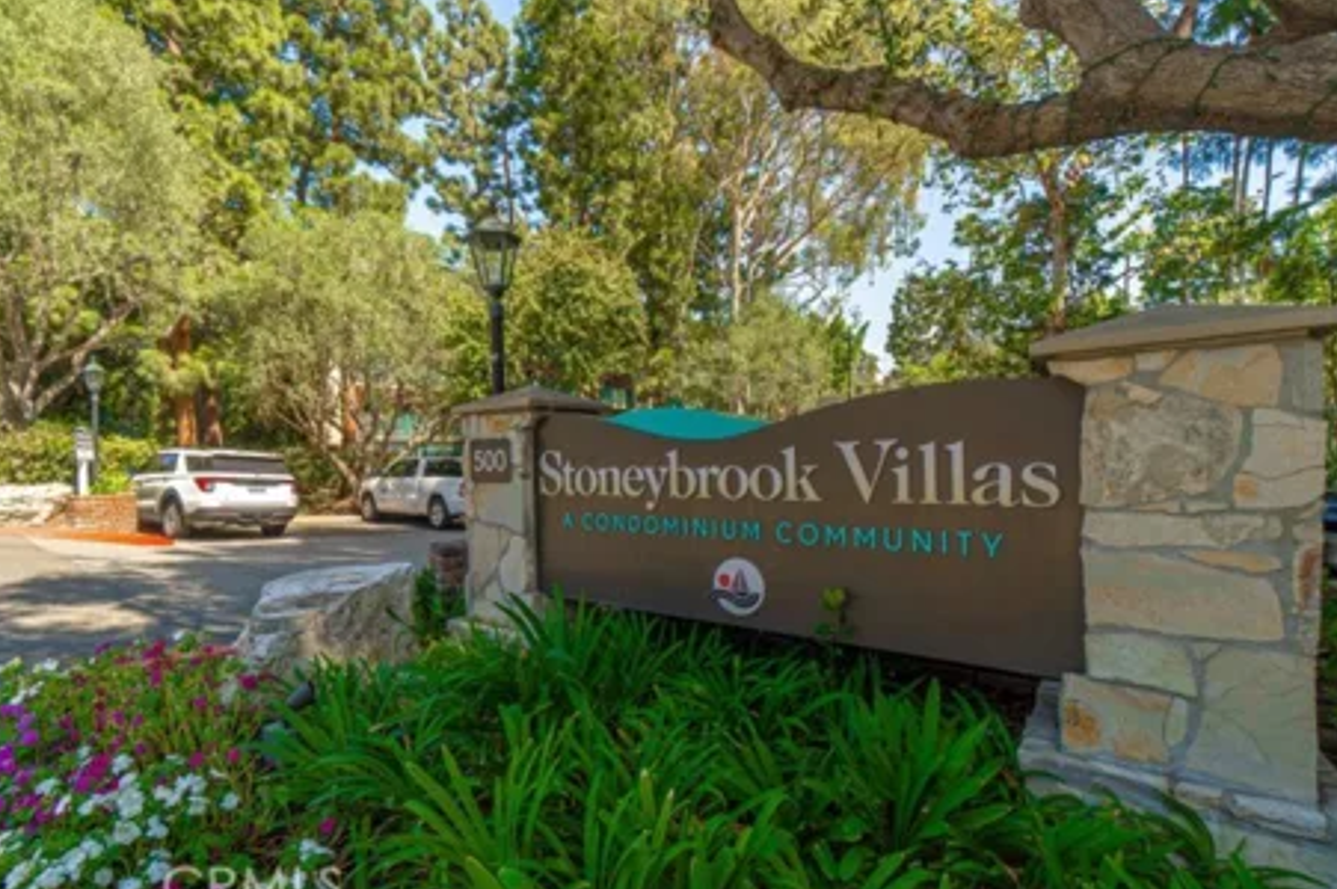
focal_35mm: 16
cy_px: 444
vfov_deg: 73.7
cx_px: 666
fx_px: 594
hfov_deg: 96.8
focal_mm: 10
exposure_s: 1/160
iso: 100
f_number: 7.1
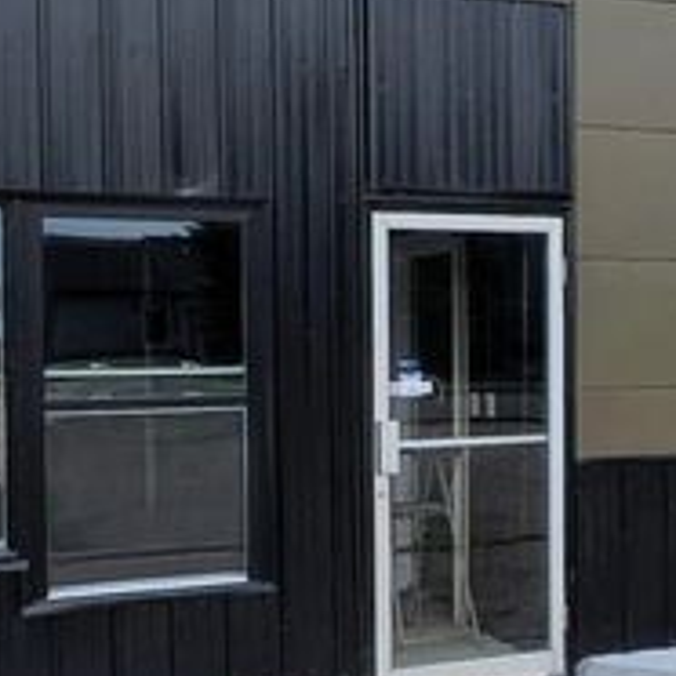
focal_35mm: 68
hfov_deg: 24.8
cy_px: 378
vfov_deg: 25.3
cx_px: 582
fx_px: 1502
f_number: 2.2
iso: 51
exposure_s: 1/1577
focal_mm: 1.83
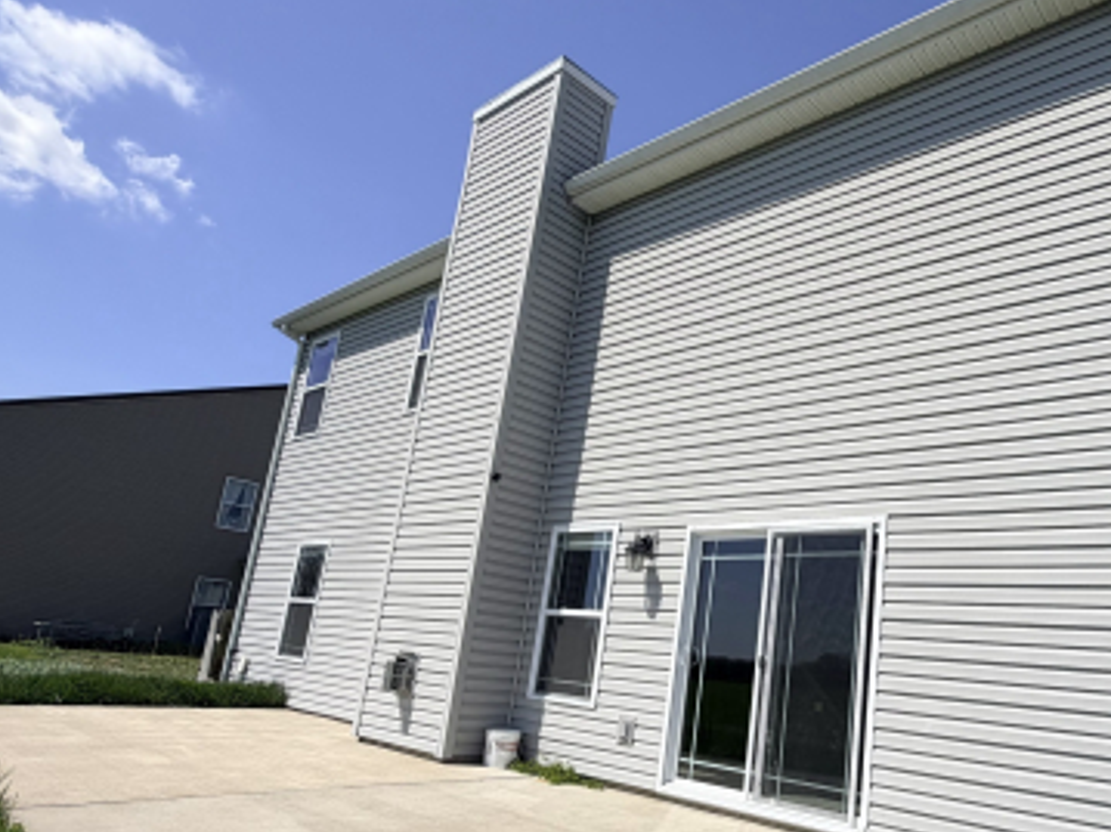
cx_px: 766
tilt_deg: +11.0
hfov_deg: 65.0
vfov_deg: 52.7
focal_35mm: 26
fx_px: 834
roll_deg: -5.8
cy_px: 498
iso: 20
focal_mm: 2.22
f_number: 2.2
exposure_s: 1/1572
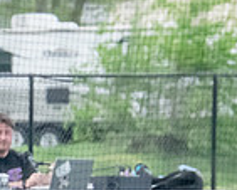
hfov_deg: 3.3
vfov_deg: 2.7
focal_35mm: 580
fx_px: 4071
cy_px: 250
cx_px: -173
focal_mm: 100
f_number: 5
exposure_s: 1/4000
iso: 5000
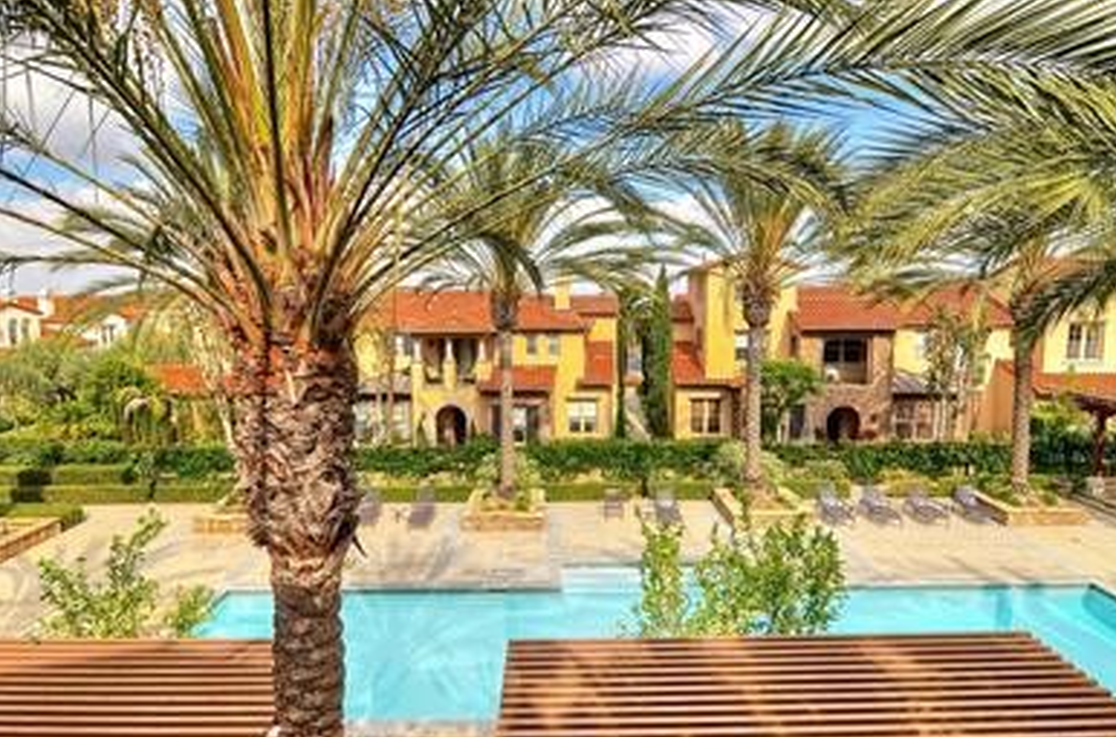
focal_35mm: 21
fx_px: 649
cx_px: 552
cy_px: 399
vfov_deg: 59.1
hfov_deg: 81.4
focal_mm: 12
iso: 160
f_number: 7.1
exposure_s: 1/640
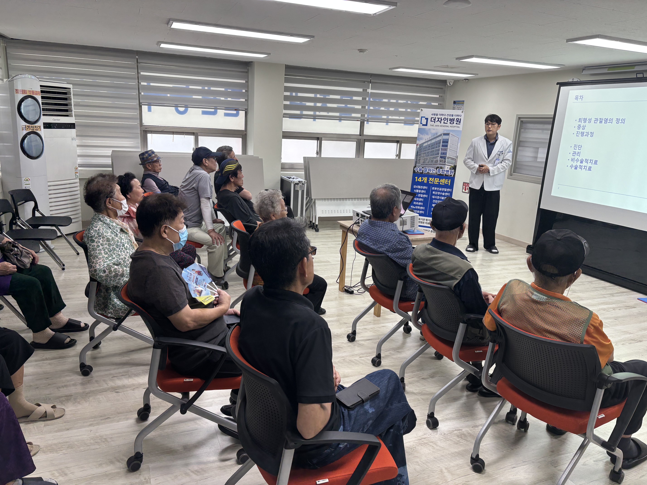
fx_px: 486
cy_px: 242
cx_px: 324
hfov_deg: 67.3
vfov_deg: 53.1
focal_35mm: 26
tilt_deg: -14.6
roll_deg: -4.2
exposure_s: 1/120
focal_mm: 5.96
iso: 80
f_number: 1.6
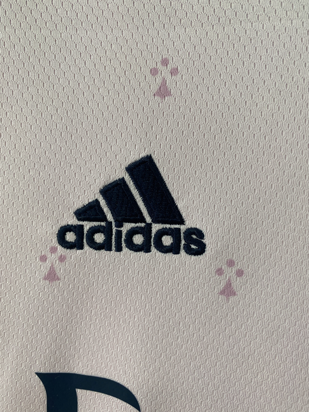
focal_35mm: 26
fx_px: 309
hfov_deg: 53.1
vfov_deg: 67.3
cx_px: 154
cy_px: 206
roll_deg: -3.4
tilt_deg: -3.7
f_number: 1.8
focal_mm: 4.25
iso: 125
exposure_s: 1/100
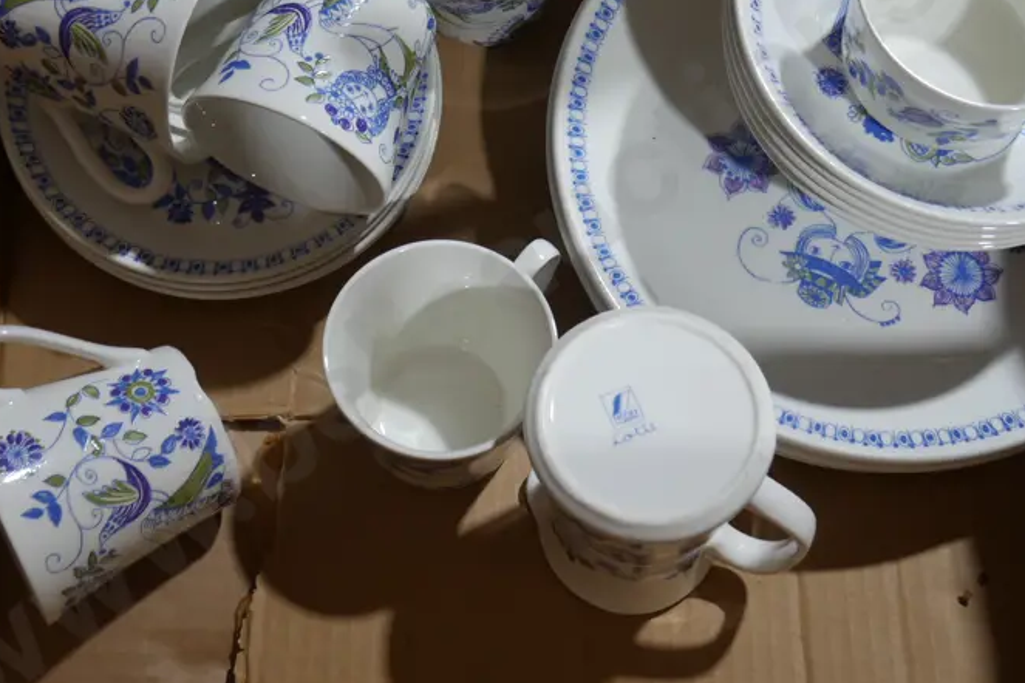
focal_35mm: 45
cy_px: 218
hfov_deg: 43.5
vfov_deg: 29.6
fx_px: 1281
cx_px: 589
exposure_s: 1/60
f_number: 3.5
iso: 200
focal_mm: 14
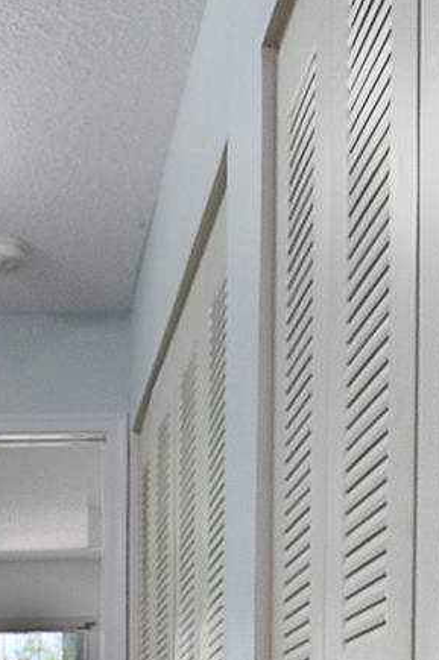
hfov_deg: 21.1
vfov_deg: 30.4
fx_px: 972
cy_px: 841
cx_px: -238
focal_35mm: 53
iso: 400
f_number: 14
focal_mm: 10
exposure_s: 1/80
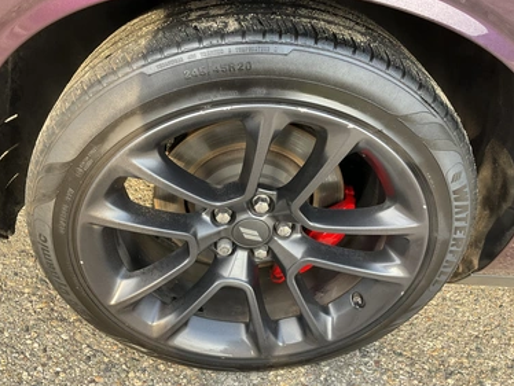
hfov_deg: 58.3
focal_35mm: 31
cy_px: 203
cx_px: 241
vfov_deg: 45.5
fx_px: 461
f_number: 1.8
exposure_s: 1/122
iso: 40
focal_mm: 3
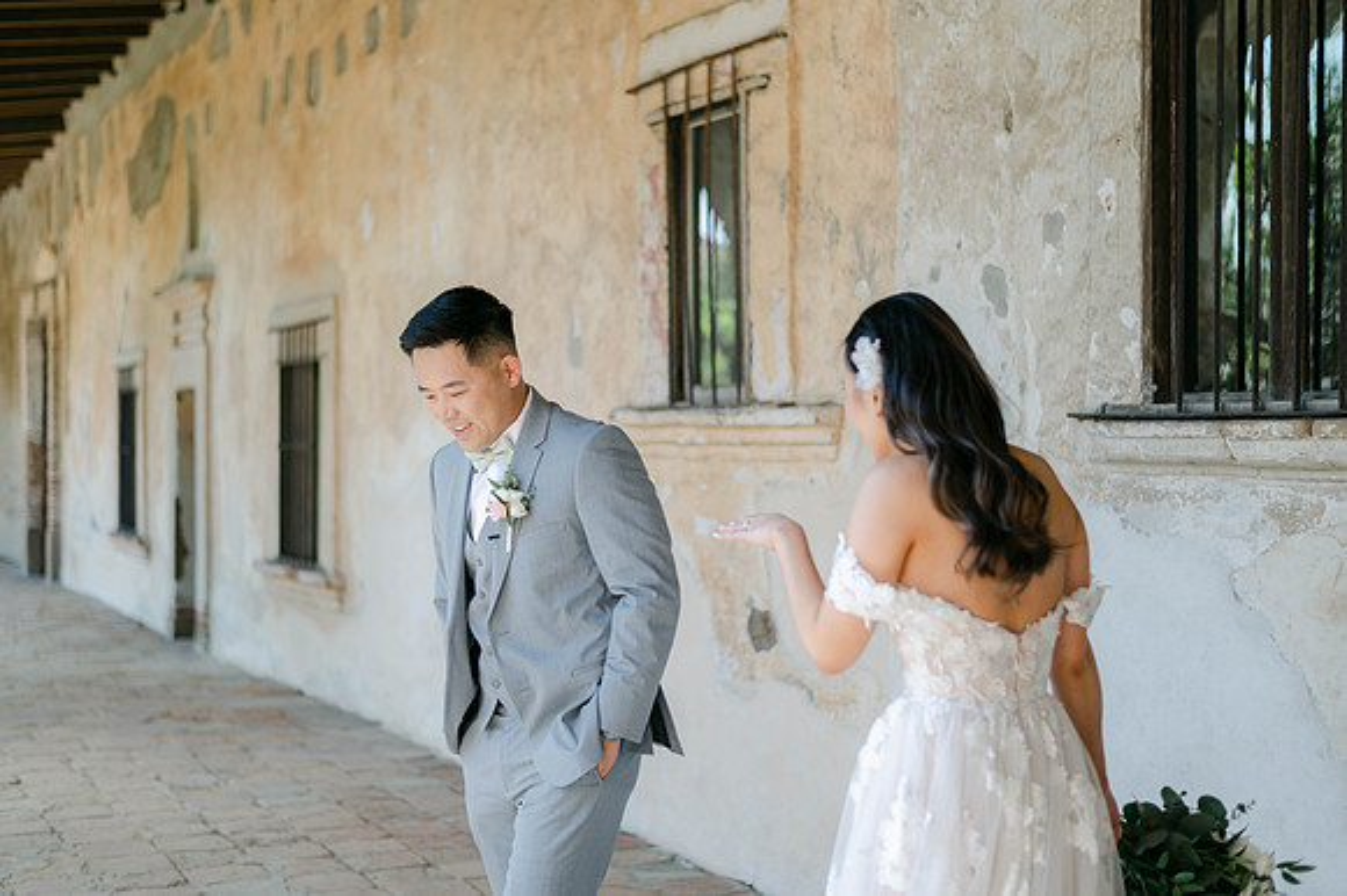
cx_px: 639
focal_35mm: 53
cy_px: 425
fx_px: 1984
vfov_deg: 25.5
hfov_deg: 37.5
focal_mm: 50
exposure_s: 1/1000
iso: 100
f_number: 2
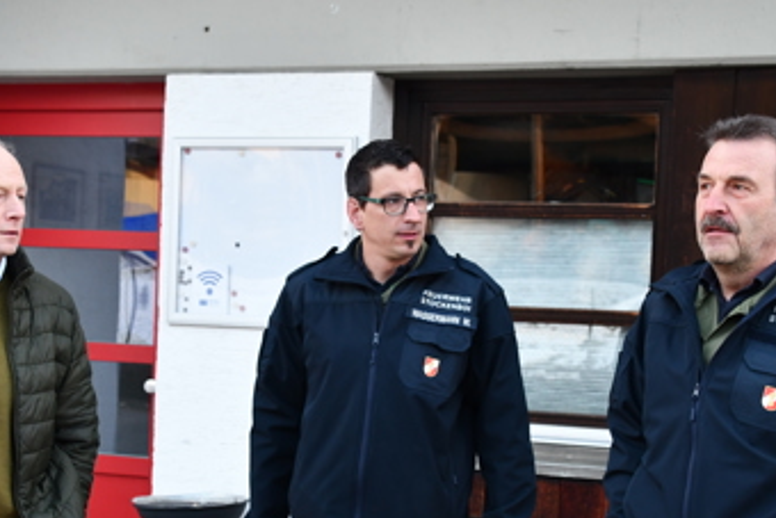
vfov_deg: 17.3
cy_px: 334
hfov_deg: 25.7
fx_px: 1704
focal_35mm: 79
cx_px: 363
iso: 800
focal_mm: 32
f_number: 4
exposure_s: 1/160
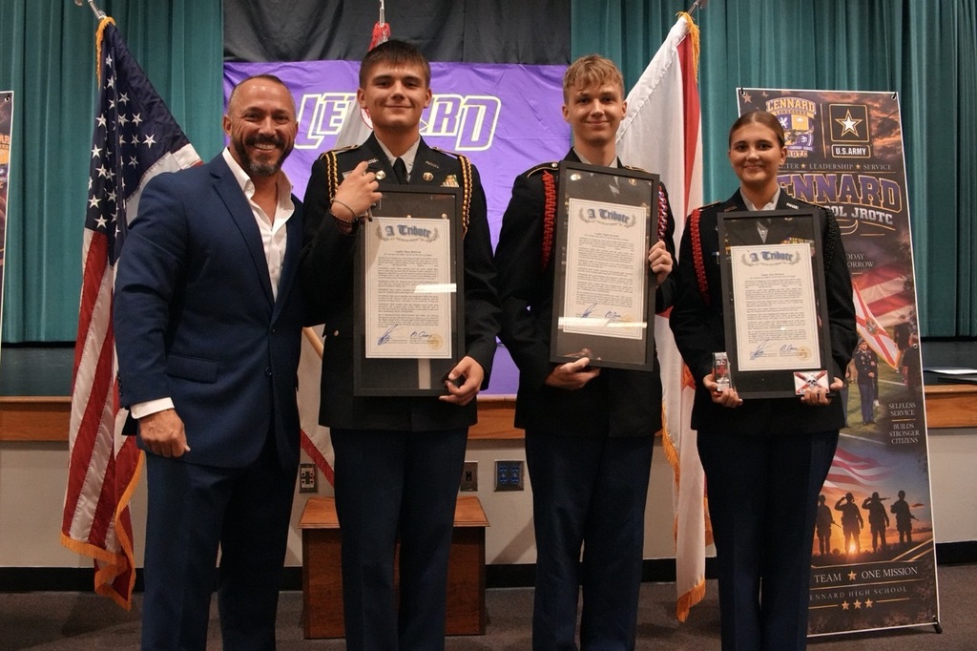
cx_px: 488
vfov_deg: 36.8
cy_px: 326
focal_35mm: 36
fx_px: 977
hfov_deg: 53.1
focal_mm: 24
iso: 6400
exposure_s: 1/160
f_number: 4
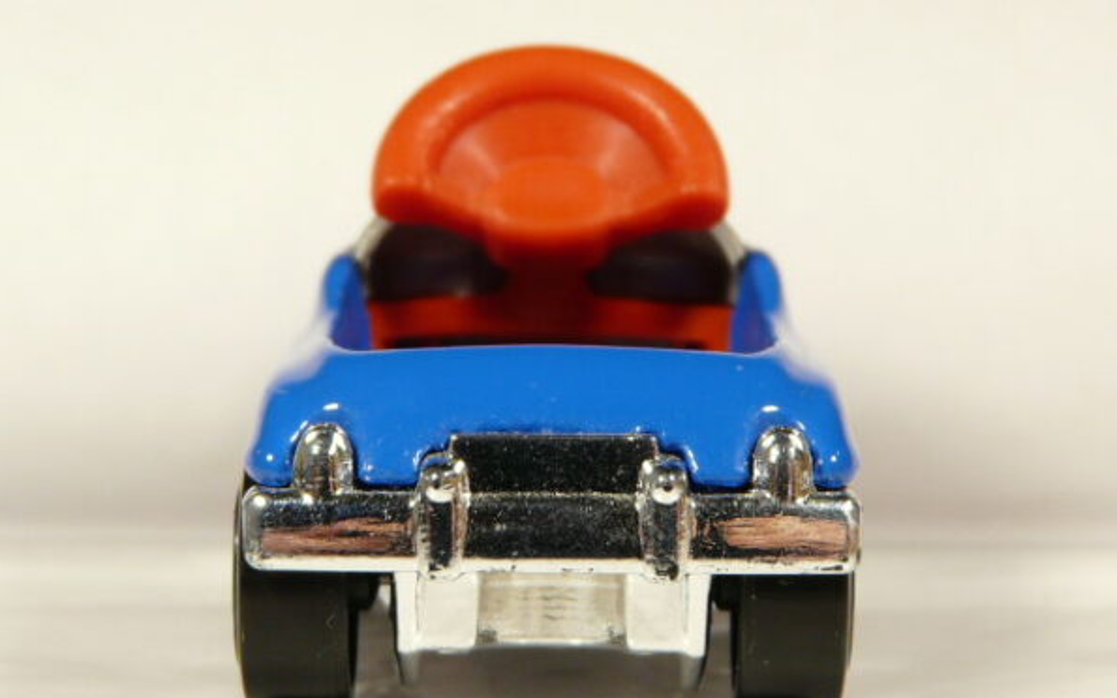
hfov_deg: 16.8
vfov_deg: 10.6
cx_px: 556
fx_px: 3775
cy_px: 377
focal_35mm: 124
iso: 100
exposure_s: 1/50
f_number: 3.2
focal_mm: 12
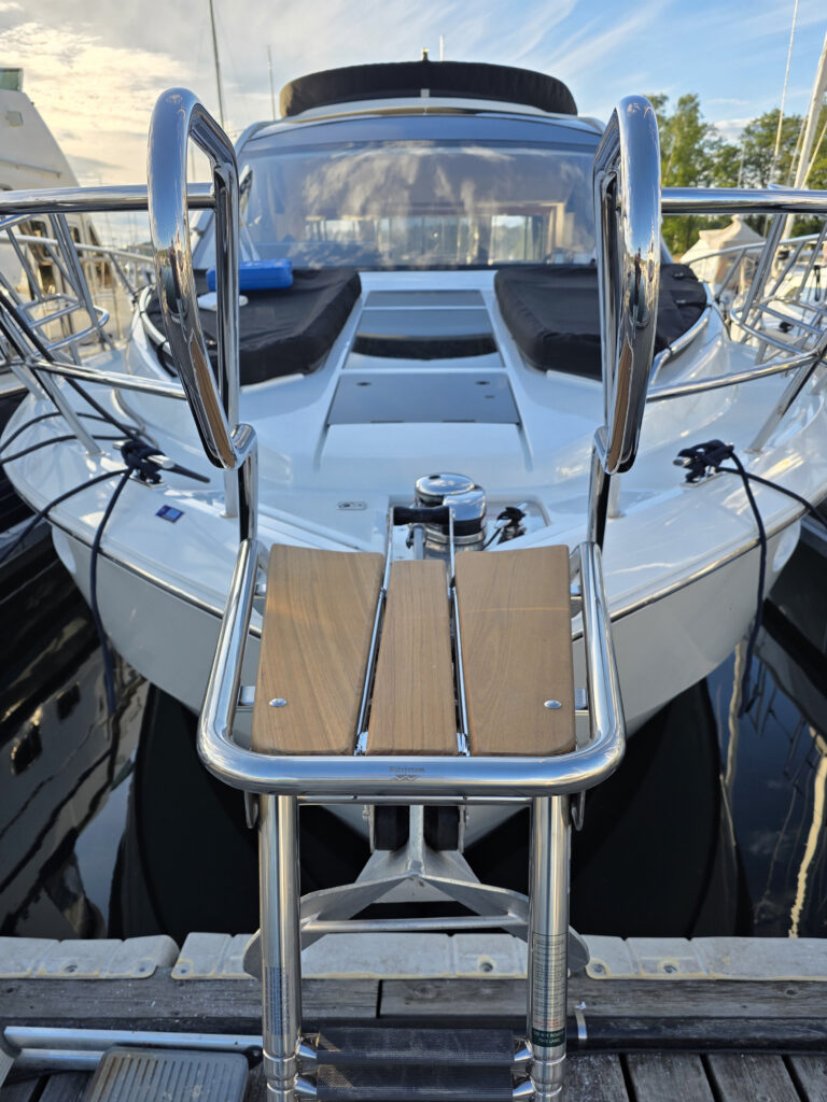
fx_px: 733
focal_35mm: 23
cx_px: 414
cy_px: 551
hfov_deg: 58.9
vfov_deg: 73.9
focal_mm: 6.3
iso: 80
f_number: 1.7
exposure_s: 1/2775
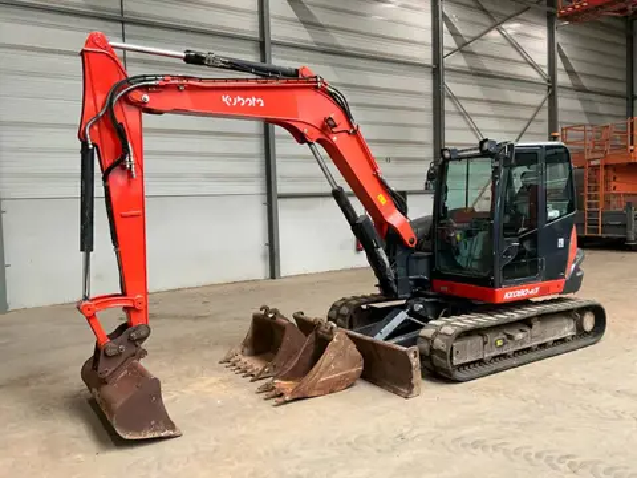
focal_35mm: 29
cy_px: 239
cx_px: 318
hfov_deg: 61.7
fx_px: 534
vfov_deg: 48.2
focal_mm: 3
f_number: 1.8
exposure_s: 1/60
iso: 80
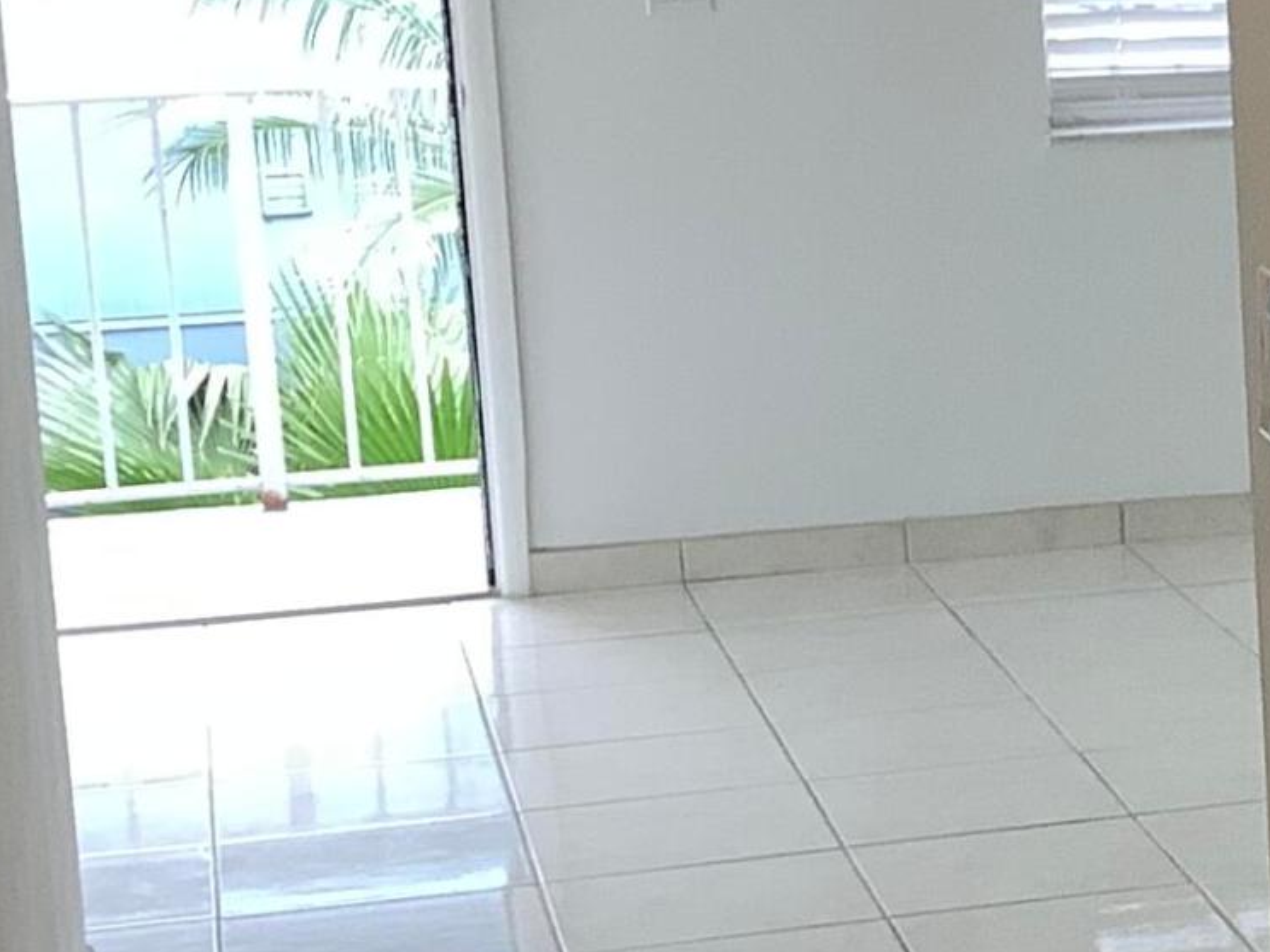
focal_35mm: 120
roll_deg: +0.6
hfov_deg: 15.4
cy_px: 490
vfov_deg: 12.3
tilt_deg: -11.2
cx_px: 1786
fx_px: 4403
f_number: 2.4
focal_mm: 3.3
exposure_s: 1/120
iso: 80
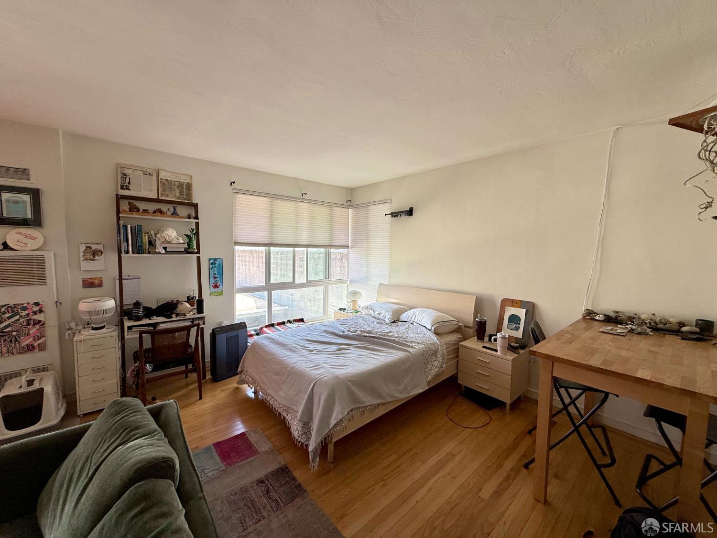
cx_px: 358
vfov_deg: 85.7
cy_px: 269
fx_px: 290
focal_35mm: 14
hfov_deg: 102.1
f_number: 2.2
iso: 50
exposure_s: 1/99
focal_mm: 2.22
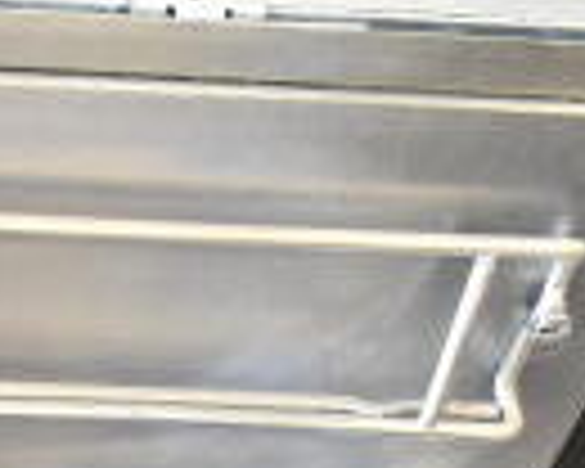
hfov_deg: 14.7
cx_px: -369
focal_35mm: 119
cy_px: 875
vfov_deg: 11.8
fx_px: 2060
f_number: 5
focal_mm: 18
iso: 1600
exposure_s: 1/100
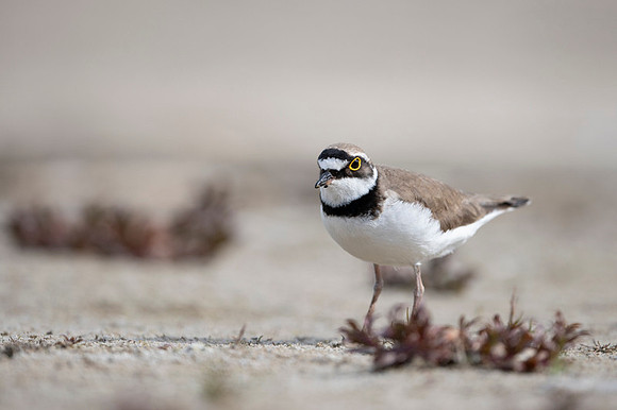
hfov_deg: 2.9
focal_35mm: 704
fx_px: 12062
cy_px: 181
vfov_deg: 2.0
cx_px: 335
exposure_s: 1/1600
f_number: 4
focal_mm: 500
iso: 200
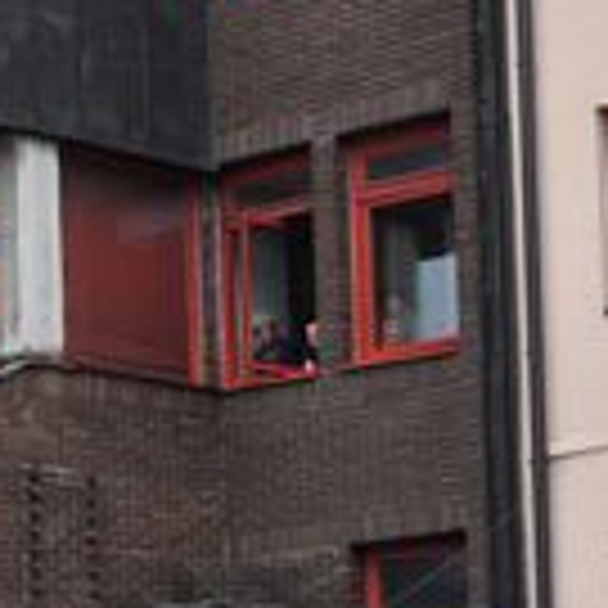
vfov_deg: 10.8
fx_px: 3140
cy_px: 786
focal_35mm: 158
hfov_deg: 11.1
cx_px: 288
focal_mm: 24
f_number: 8
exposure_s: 1/250
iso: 200
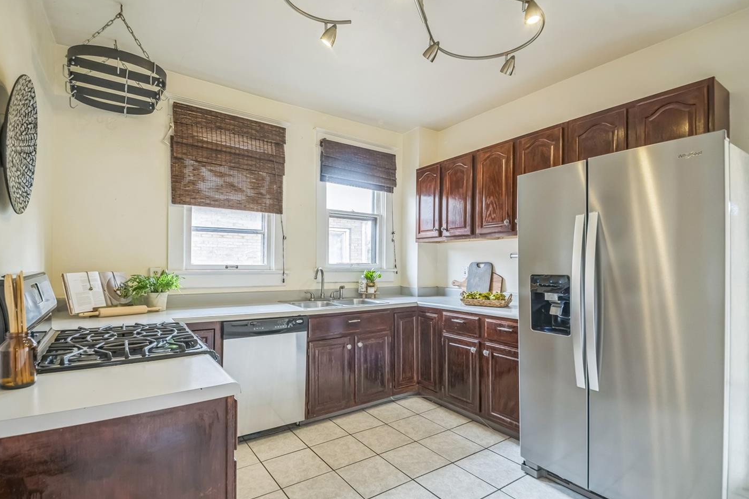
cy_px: 269
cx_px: 359
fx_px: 354
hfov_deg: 93.2
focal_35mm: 17
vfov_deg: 70.3
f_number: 7.1
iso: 400
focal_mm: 15
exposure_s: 1/10
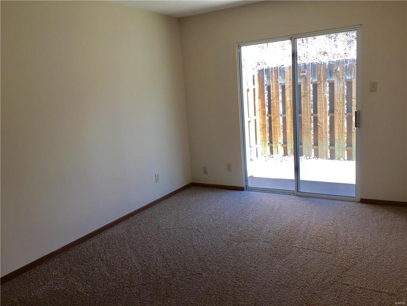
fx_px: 341
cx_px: 204
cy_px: 153
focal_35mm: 29
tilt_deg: -9.4
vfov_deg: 48.2
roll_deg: +3.6
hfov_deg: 61.7
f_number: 2.2
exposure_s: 1/50
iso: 32
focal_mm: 4.15
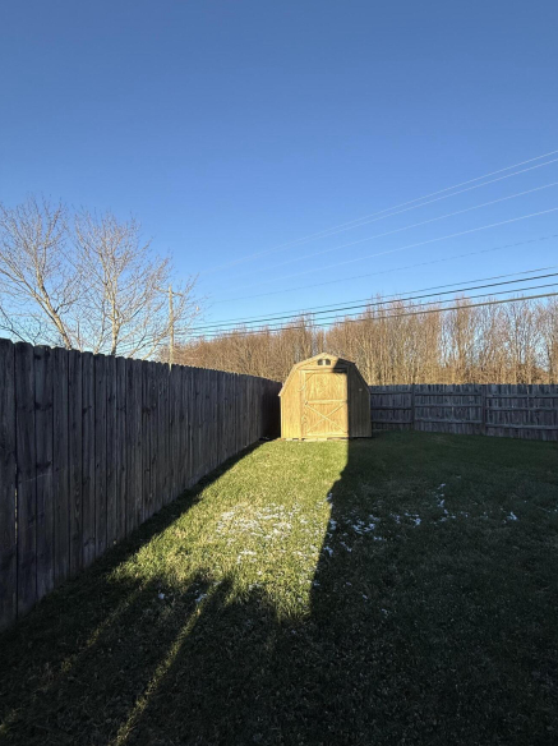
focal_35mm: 16
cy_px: 398
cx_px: 317
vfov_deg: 94.4
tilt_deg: +1.4
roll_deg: +1.1
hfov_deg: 77.6
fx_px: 344
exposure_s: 1/1001
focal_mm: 2.22
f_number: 2.2
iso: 50
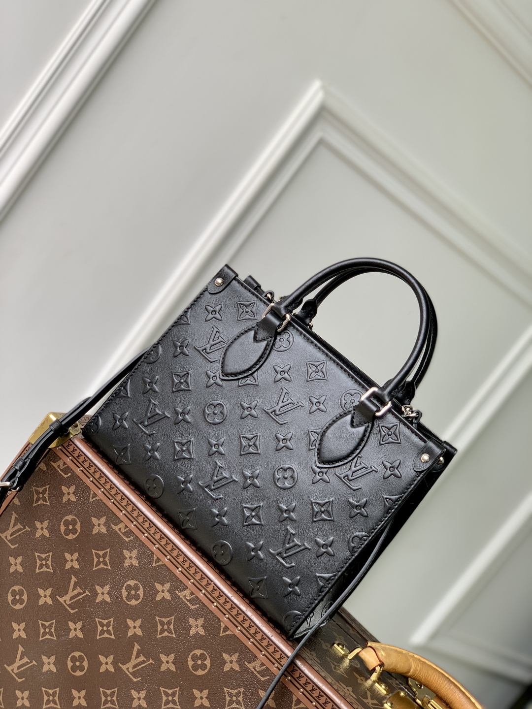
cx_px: 266
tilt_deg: -7.8
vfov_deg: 36.8
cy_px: 354
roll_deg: -37.6
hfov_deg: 28.0
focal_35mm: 52
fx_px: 1066
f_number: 2.4
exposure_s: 1/128
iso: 16
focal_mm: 6
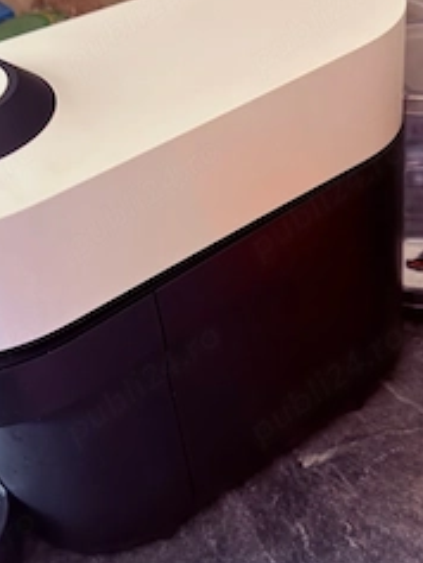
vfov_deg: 32.6
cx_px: 190
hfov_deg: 24.8
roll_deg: +8.6
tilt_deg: -38.3
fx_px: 960
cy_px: 228
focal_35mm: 59
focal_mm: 6.76
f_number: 1.78
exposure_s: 1/54
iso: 250
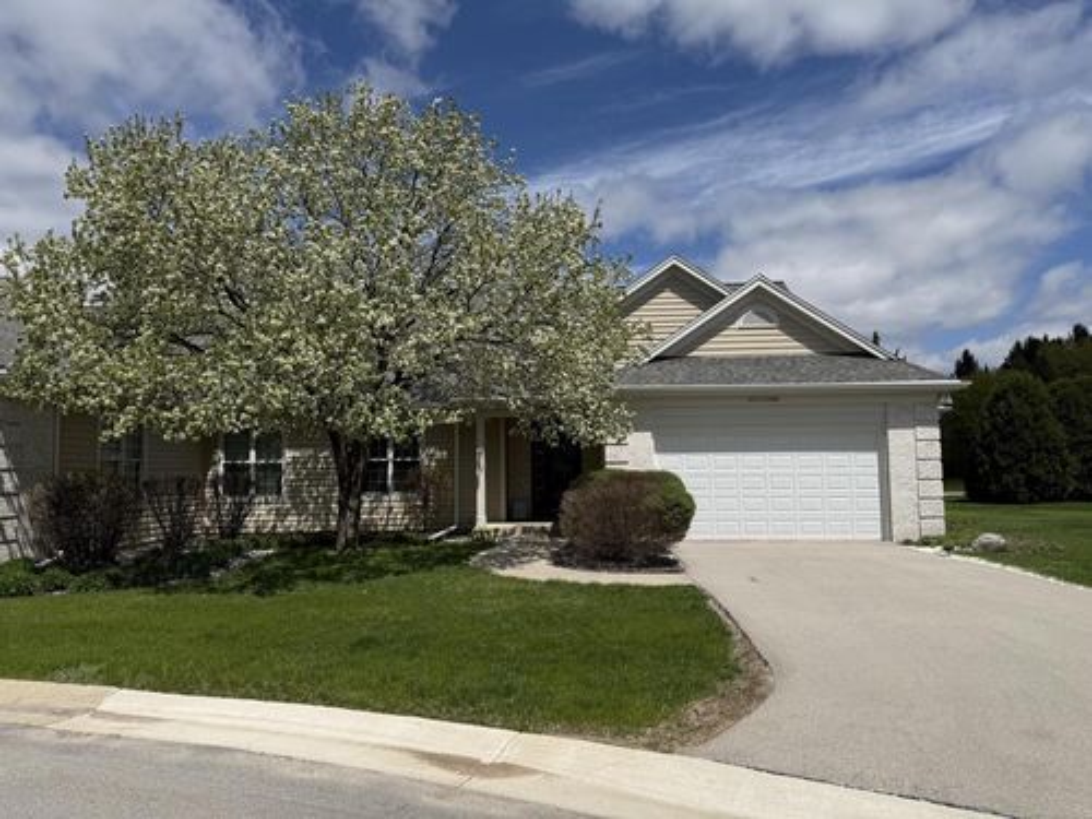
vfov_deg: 56.8
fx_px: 757
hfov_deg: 71.6
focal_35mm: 24
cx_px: 546
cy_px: 410
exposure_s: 1/9091
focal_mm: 6.76
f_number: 1.78
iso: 80
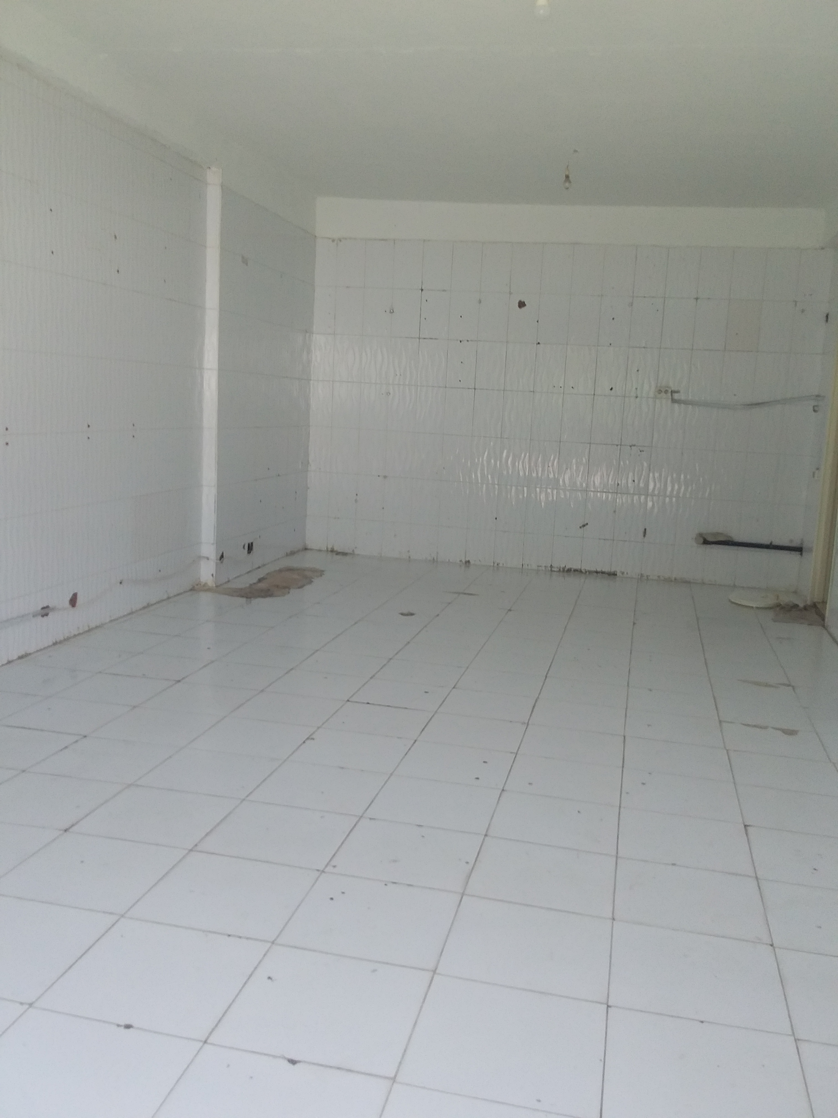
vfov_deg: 58.4
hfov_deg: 45.4
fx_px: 1001
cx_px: 419
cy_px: 559
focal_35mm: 31
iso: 40
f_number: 2.2
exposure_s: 1/117
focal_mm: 3.3
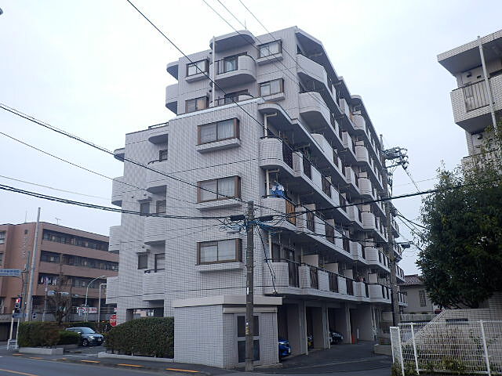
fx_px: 537
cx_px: 251
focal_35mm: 37
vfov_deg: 38.7
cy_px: 188
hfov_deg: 50.1
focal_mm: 6.6
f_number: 3.9
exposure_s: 1/40
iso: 100
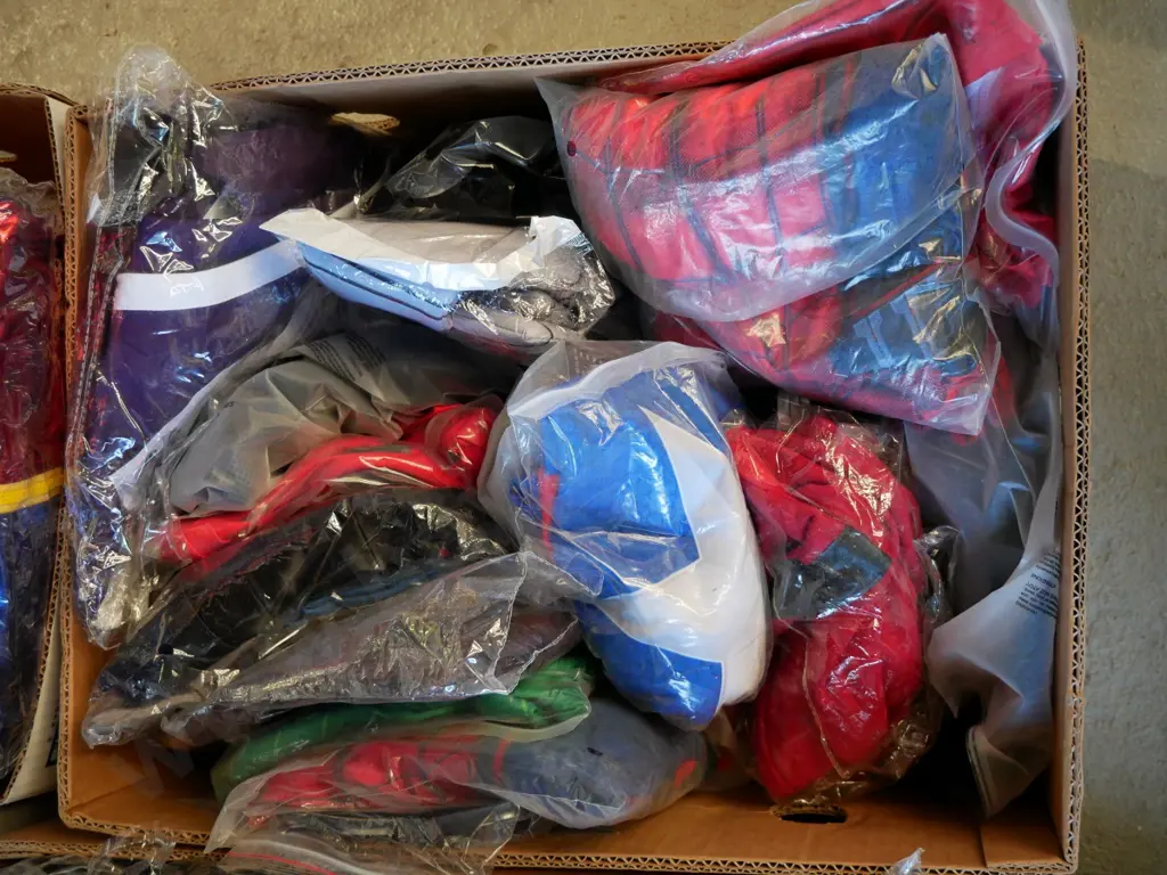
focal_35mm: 40
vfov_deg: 36.0
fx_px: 1349
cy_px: 438
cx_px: 584
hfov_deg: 46.8
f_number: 4.1
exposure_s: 1/60
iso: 1600
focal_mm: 20
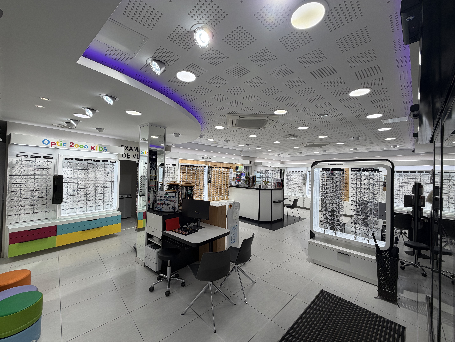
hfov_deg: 102.1
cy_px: 171
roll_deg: -0.9
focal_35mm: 14
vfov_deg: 85.7
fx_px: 184
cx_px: 228
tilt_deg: +1.2
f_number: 2.2
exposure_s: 1/100
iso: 25
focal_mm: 2.22
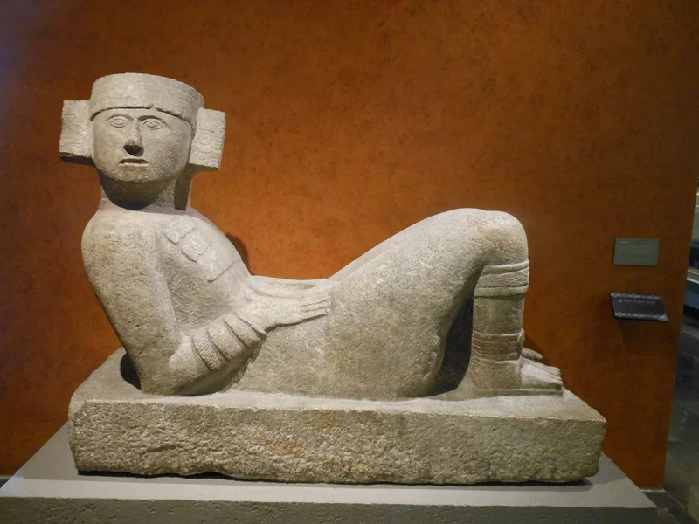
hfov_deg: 49.0
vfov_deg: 37.7
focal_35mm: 38
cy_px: 262
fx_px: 767
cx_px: 350
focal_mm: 6.8
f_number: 3.6
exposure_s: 1/15
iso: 400
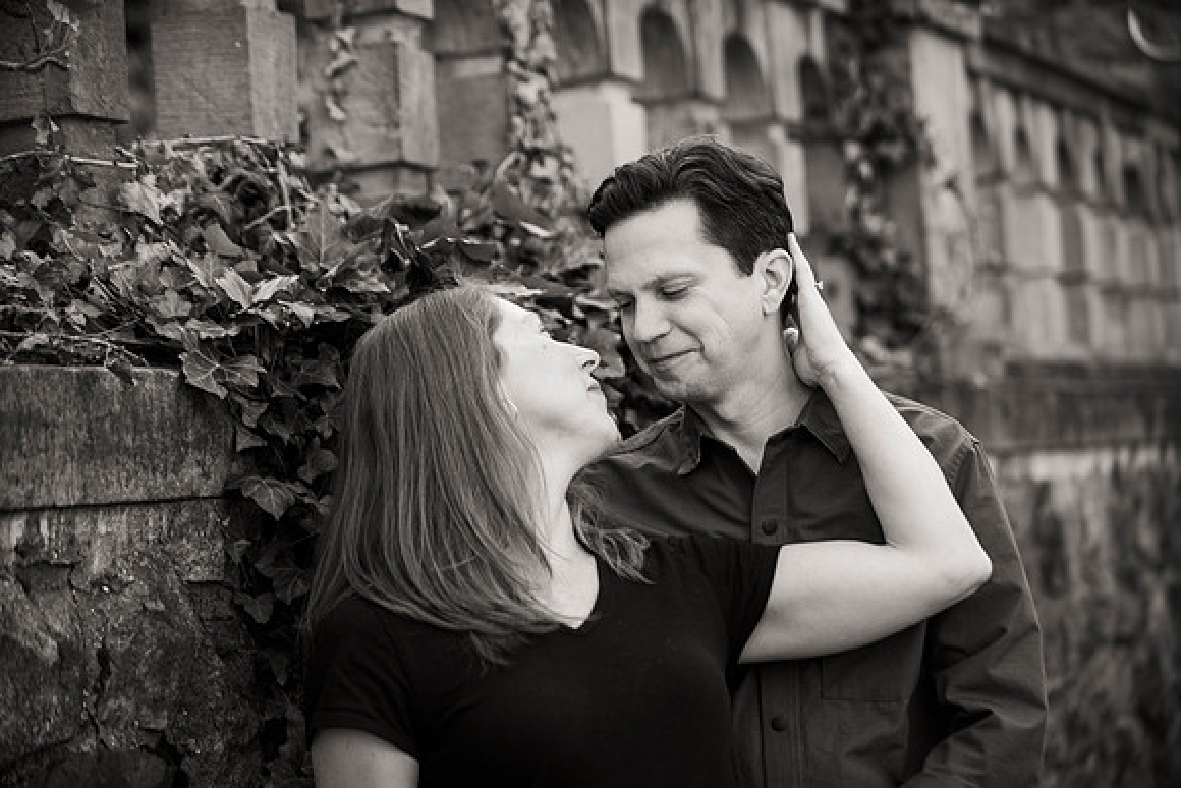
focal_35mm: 90
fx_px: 2953
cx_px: 590
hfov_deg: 22.6
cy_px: 394
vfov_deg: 15.2
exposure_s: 1/500
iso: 800
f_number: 3.2
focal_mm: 90
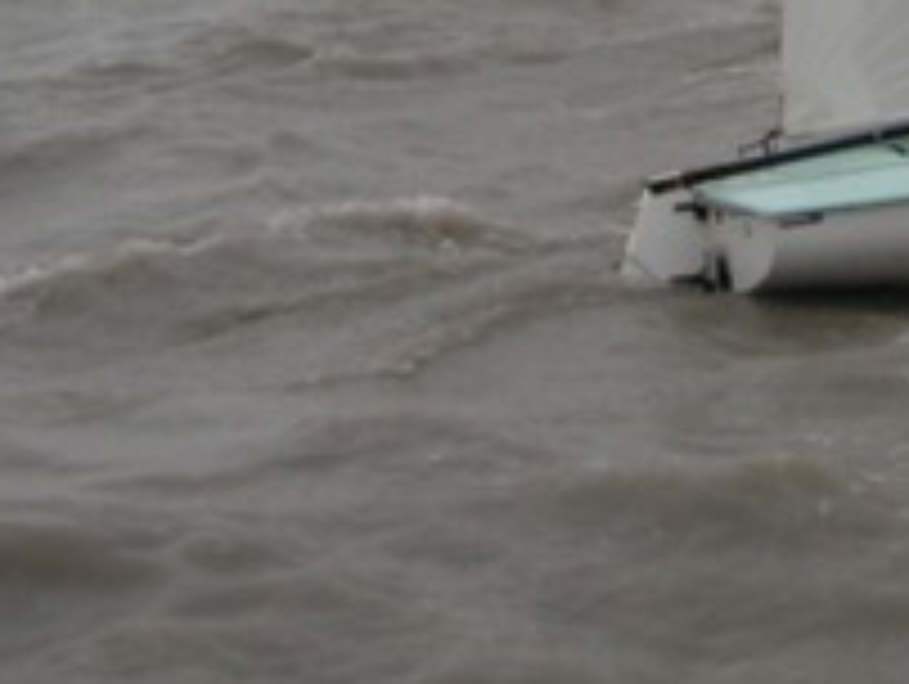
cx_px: 752
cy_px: -374
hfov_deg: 16.7
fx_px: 3076
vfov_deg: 12.0
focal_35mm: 117
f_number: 2.8
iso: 50
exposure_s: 1/350
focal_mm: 6.1
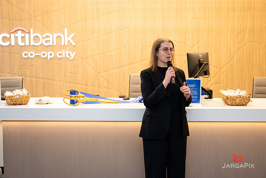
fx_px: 346
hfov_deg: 42.0
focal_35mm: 47
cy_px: 83
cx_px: 133
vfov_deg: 28.7
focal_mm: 43
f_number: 3.2
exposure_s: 1/160
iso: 400
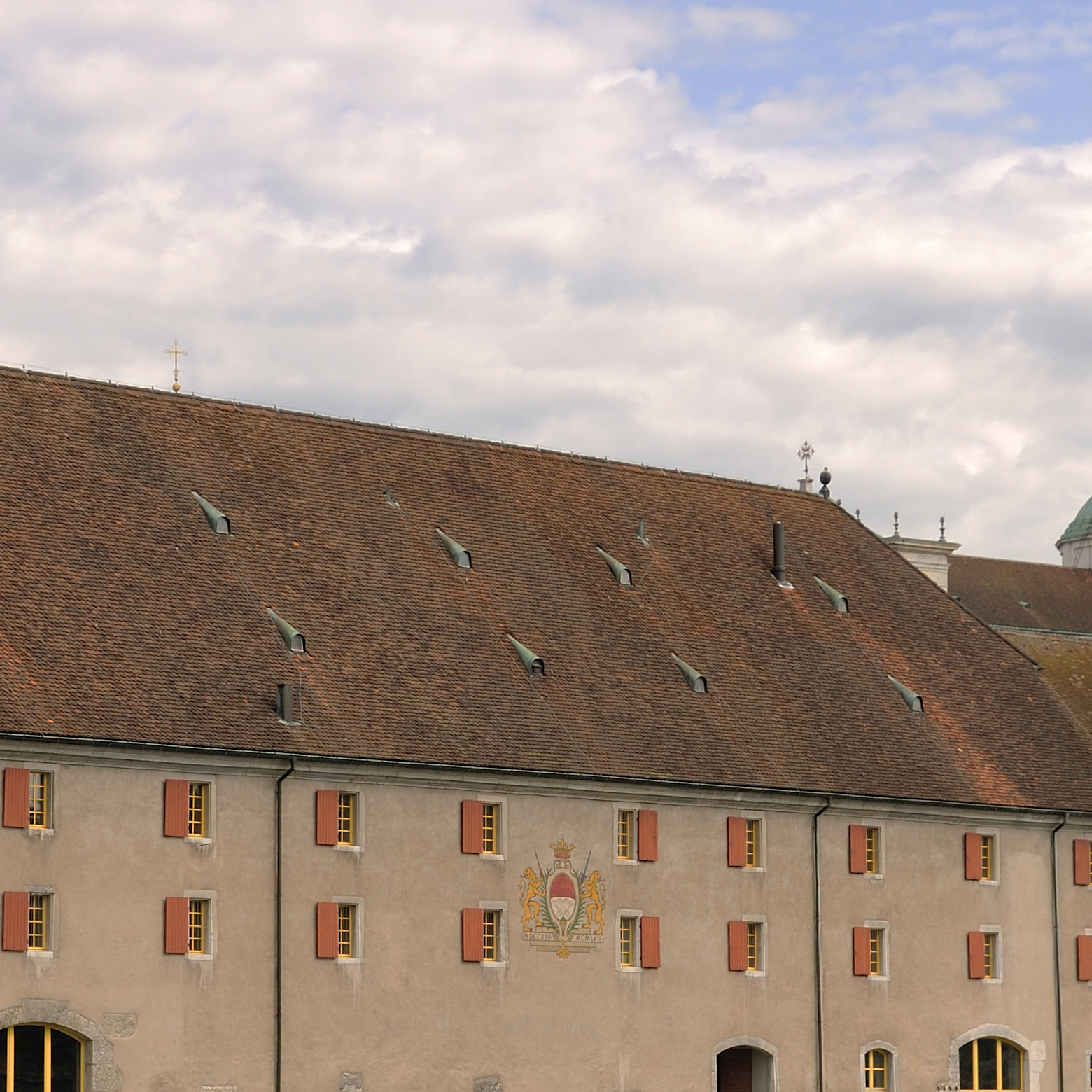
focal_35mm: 112
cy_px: 784
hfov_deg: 15.5
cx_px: 286
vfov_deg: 15.5
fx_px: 3997
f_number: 8
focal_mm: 32
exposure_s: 1/200
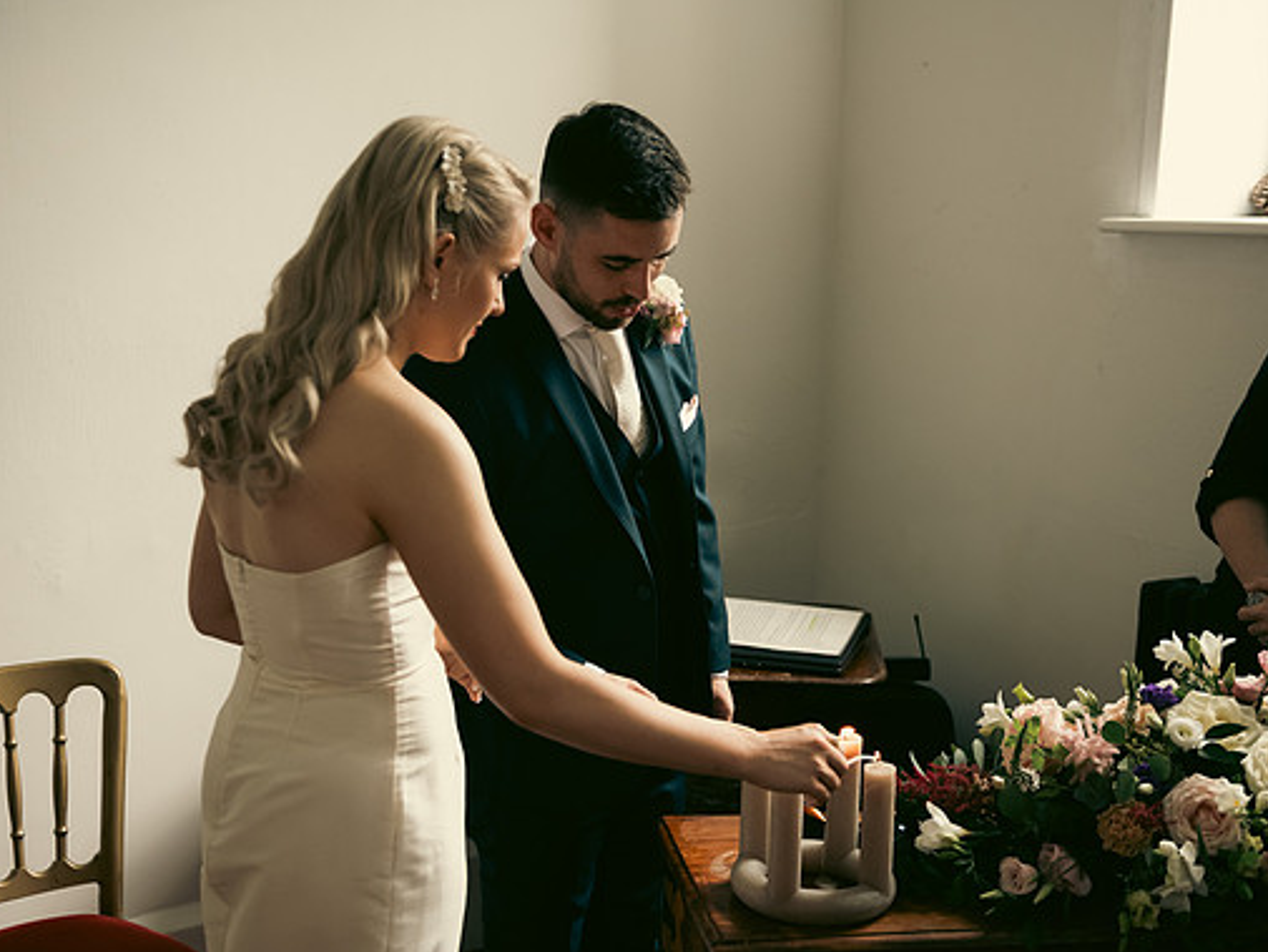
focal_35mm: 53
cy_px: 484
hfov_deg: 36.2
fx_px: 1942
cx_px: 595
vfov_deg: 27.5
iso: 800
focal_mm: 48
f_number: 3.5
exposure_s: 1/160
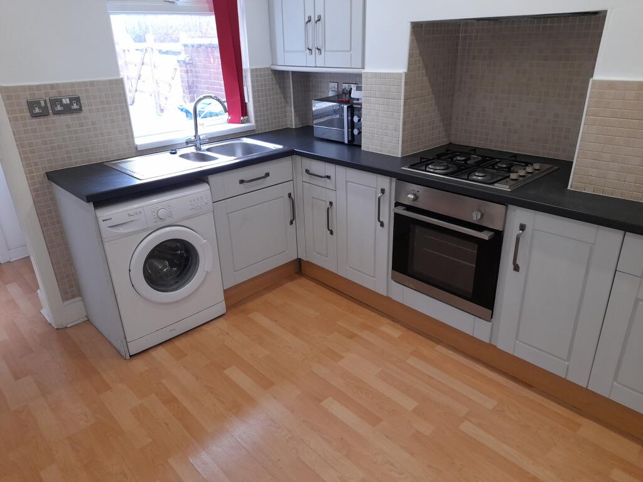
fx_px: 464
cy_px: 241
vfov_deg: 54.9
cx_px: 322
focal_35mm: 25
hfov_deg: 69.4
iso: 100
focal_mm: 4.6
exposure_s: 1/50
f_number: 2
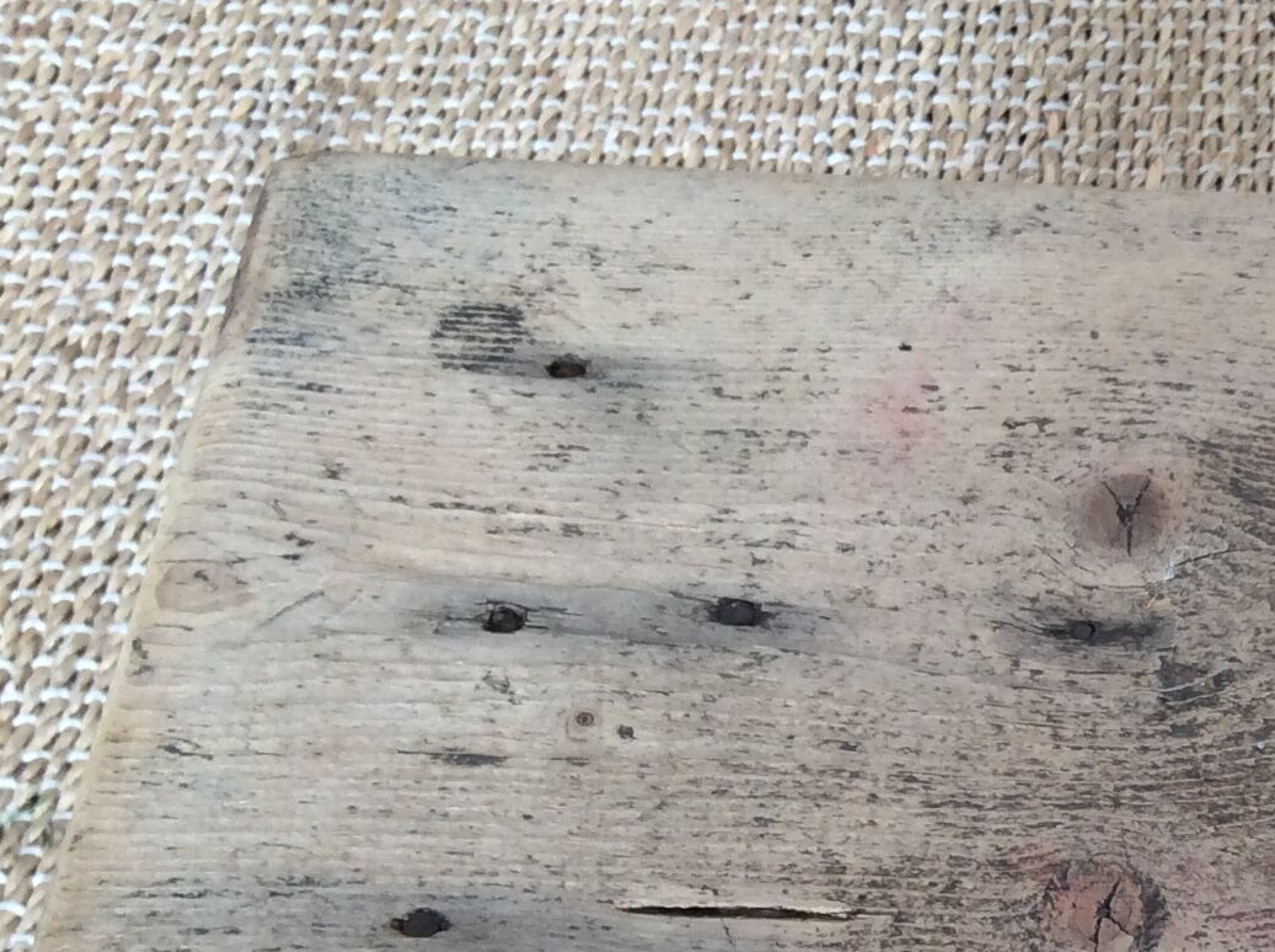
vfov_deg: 18.1
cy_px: 863
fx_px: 2942
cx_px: 1395
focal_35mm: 80
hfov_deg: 23.0
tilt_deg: -56.5
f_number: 2.4
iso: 40
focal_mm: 3.3
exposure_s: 1/25
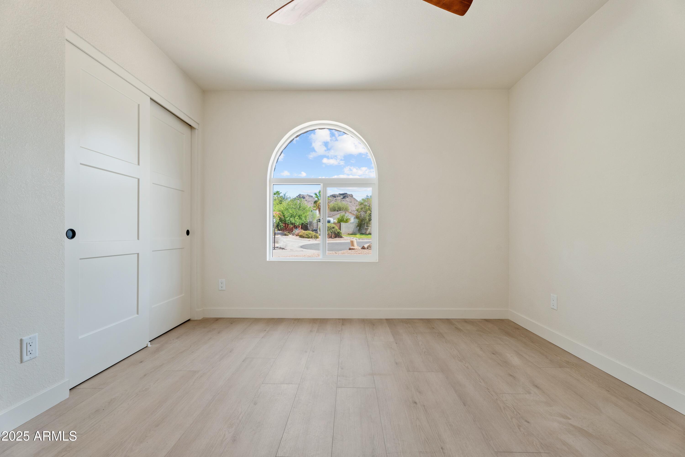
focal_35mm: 16
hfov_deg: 96.7
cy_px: 228
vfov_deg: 73.7
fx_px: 304
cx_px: 342
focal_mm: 16
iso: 400
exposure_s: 1/10
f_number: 9
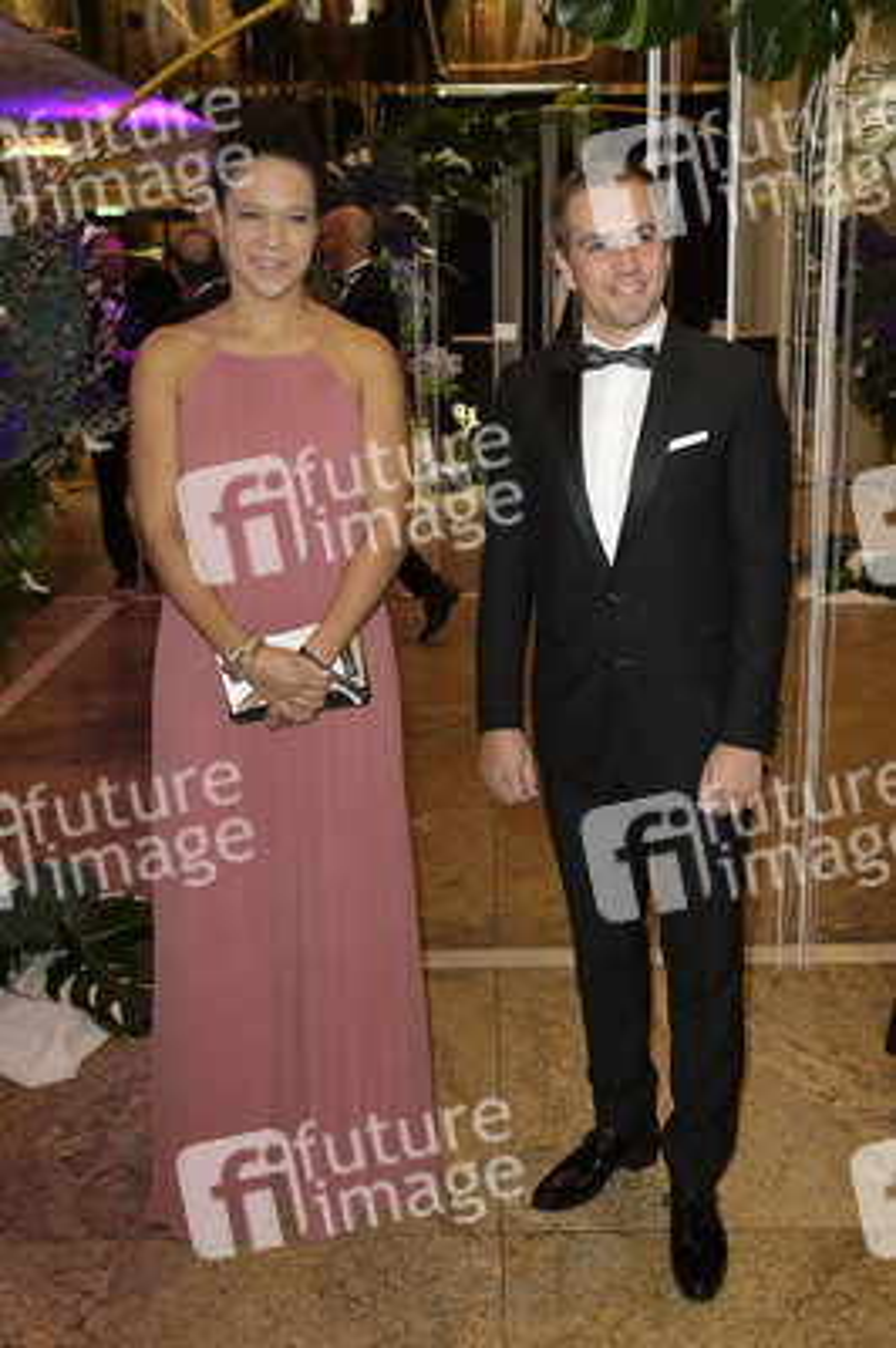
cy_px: 674
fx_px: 1309
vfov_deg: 54.5
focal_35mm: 35
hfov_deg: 37.8
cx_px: 448
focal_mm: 35
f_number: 5.6
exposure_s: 1/80
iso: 2500
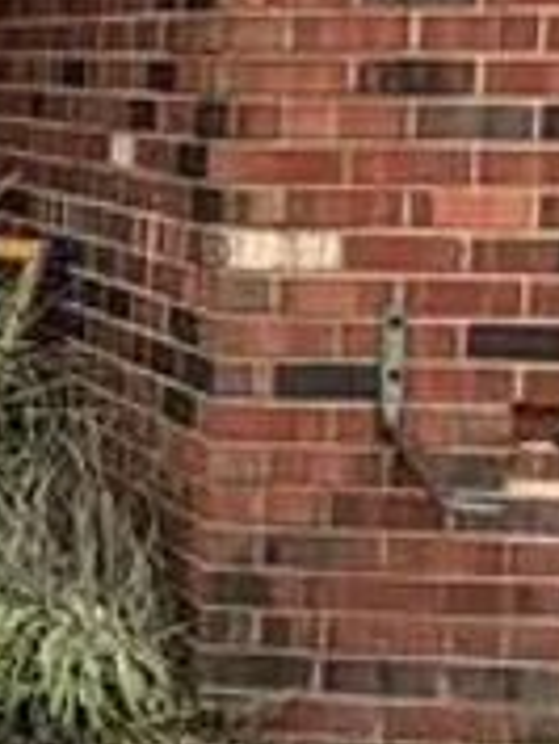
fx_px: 2323
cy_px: 271
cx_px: -1139
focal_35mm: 108
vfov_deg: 18.2
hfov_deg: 10.0
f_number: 2.2
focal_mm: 2.22
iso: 50
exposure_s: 1/502
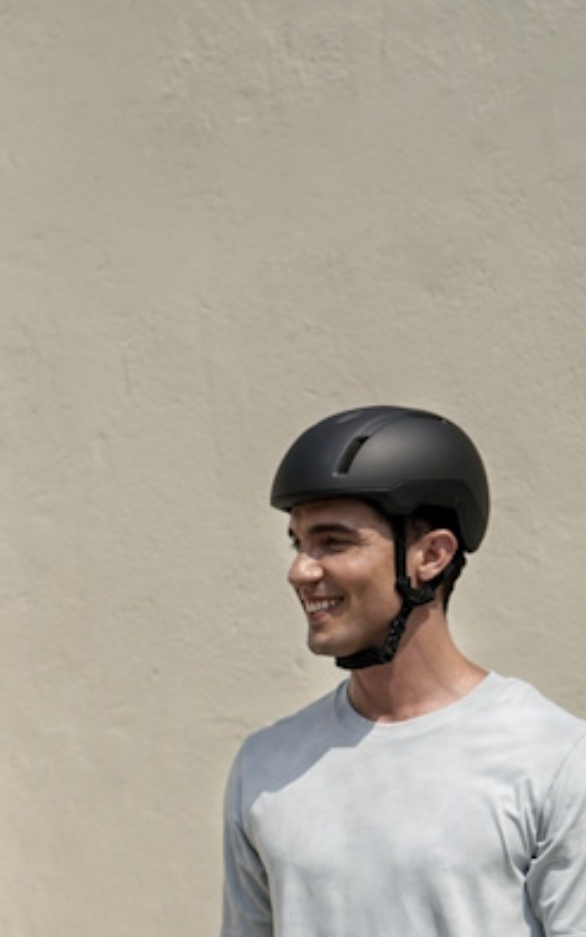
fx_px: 5543
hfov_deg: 6.0
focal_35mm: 217
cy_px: 1105
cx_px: -370
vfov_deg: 9.5
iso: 100
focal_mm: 56
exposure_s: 1/2000
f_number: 3.5
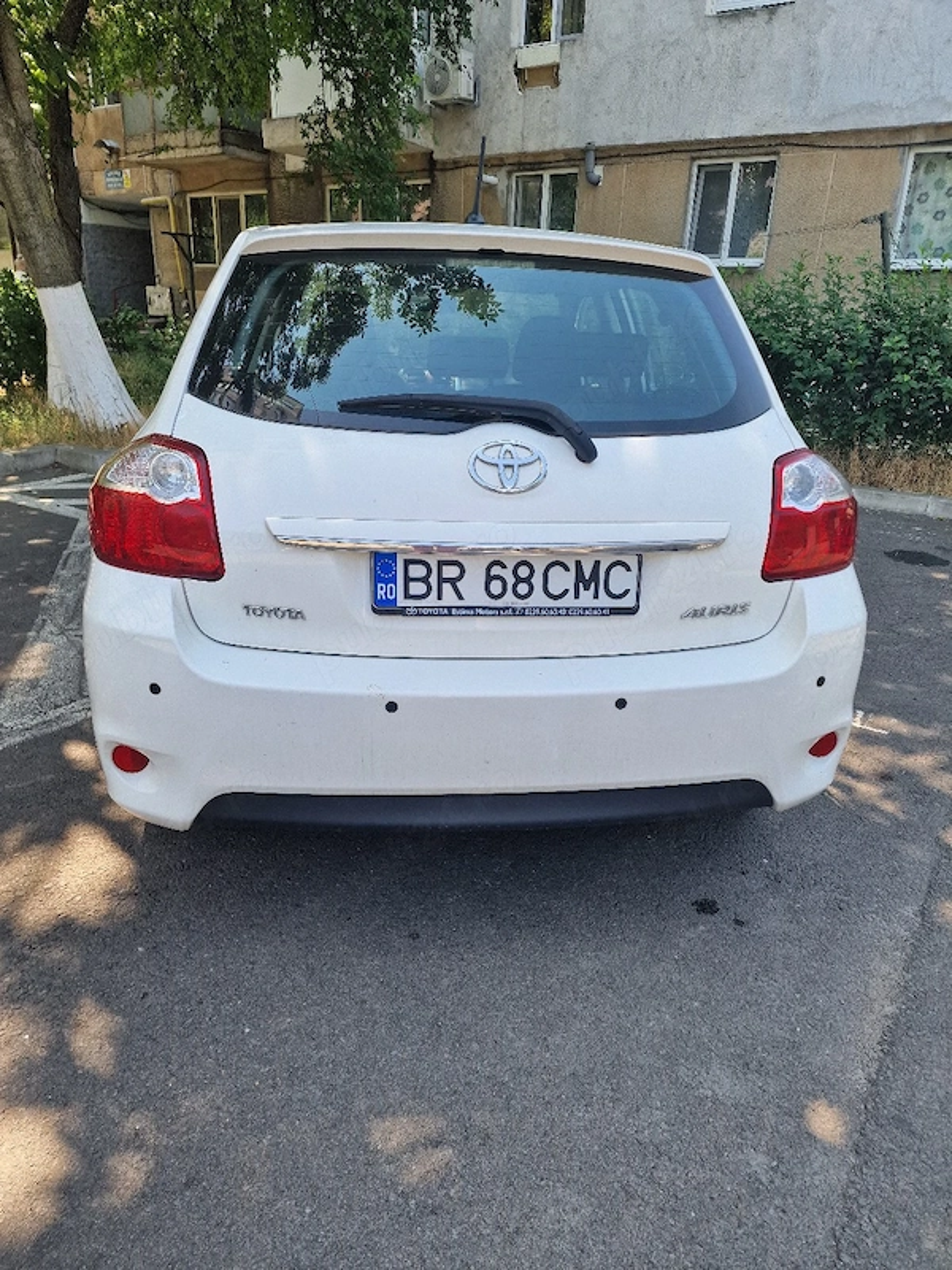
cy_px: 635
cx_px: 476
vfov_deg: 73.9
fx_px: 843
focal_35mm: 23
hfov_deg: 58.9
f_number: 1.8
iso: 50
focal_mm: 6.4
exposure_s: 1/244
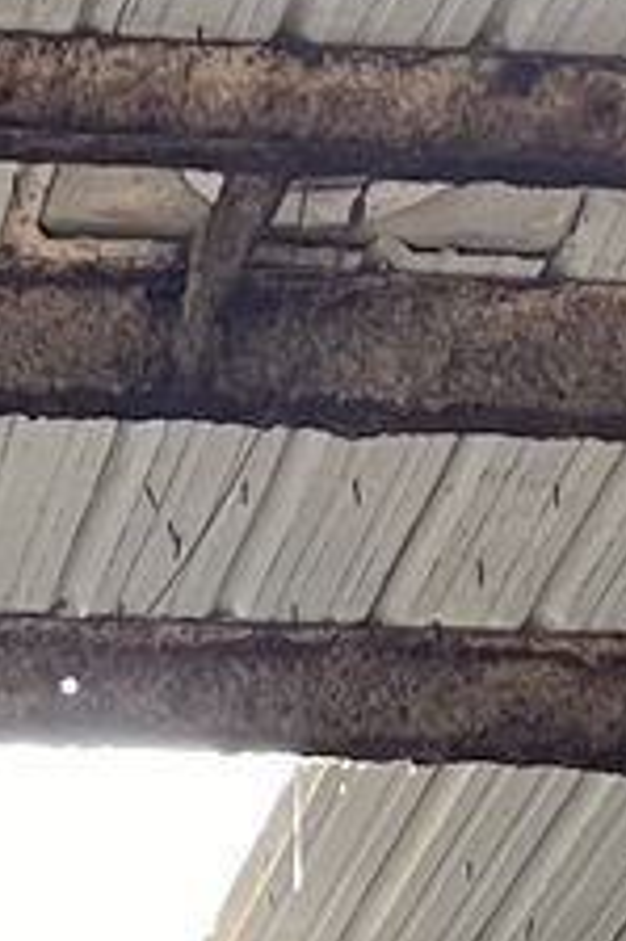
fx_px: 4362
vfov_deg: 11.0
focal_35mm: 167
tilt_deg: +8.4
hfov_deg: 8.0
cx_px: -353
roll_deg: -0.3
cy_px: 2004
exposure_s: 1/60
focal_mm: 5.1
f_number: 1.6
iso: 250
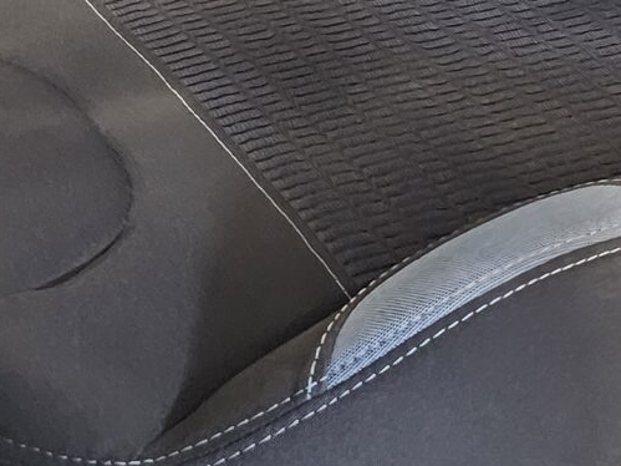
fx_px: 2116
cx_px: 383
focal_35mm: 118
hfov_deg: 16.7
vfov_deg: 11.4
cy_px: -460
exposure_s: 1/24
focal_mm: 6.3
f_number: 1.7
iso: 1250
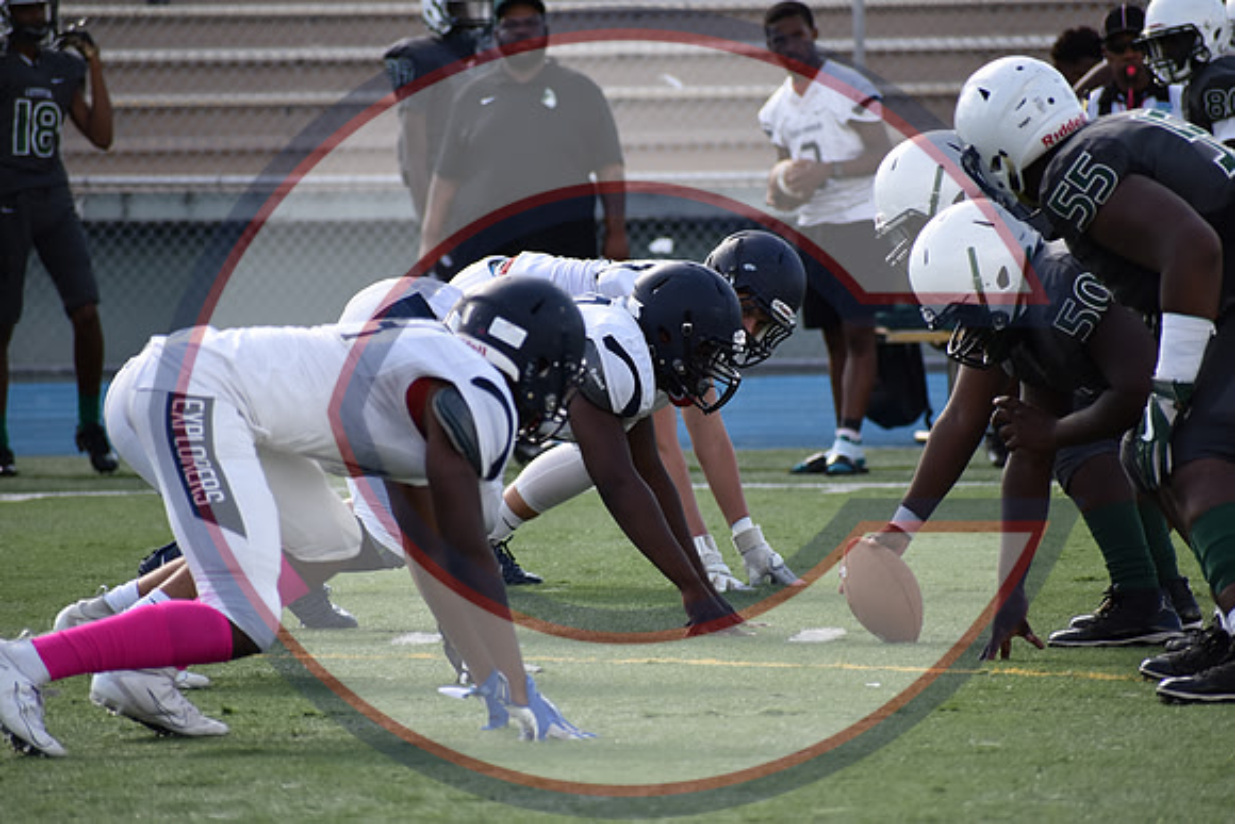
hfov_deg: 4.6
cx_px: 618
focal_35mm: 450
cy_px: 412
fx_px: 15440
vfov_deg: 3.1
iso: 500
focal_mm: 300
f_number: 6.3
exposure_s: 1/1000
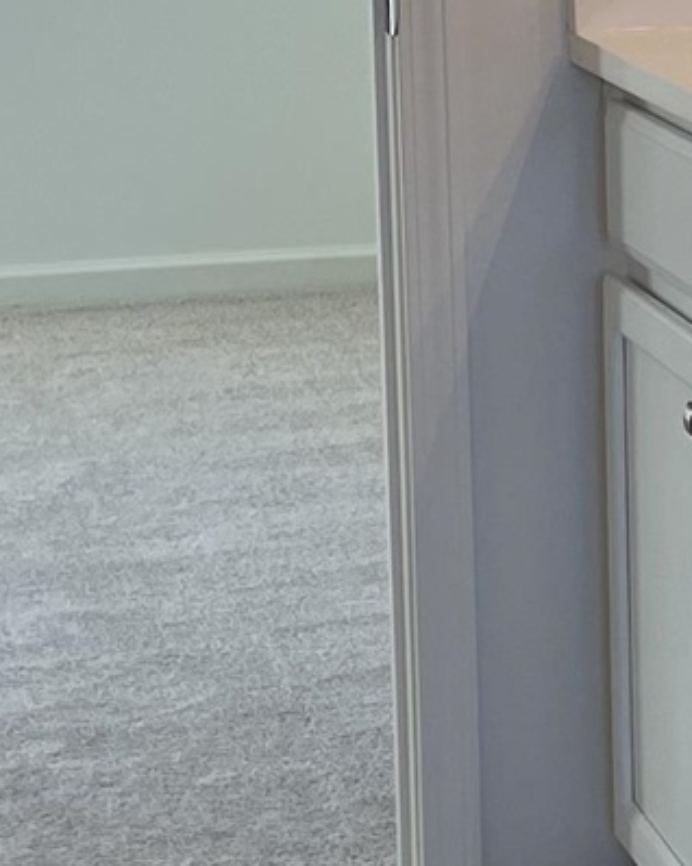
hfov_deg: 10.3
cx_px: 801
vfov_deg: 13.1
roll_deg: +1.2
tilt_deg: -6.8
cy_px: 172
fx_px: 3766
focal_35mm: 147
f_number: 1.6
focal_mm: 4.2
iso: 32
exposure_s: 1/154
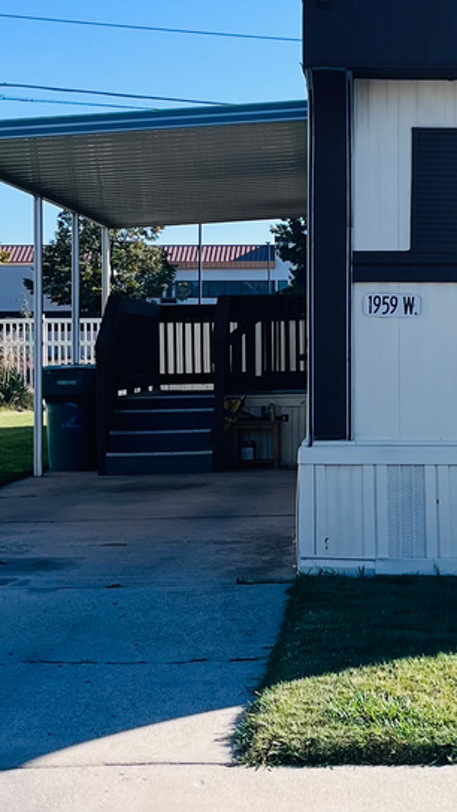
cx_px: 379
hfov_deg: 15.0
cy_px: 306
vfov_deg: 26.4
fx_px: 1723
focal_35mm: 80
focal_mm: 5.1
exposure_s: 1/3135
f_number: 1.6
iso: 50
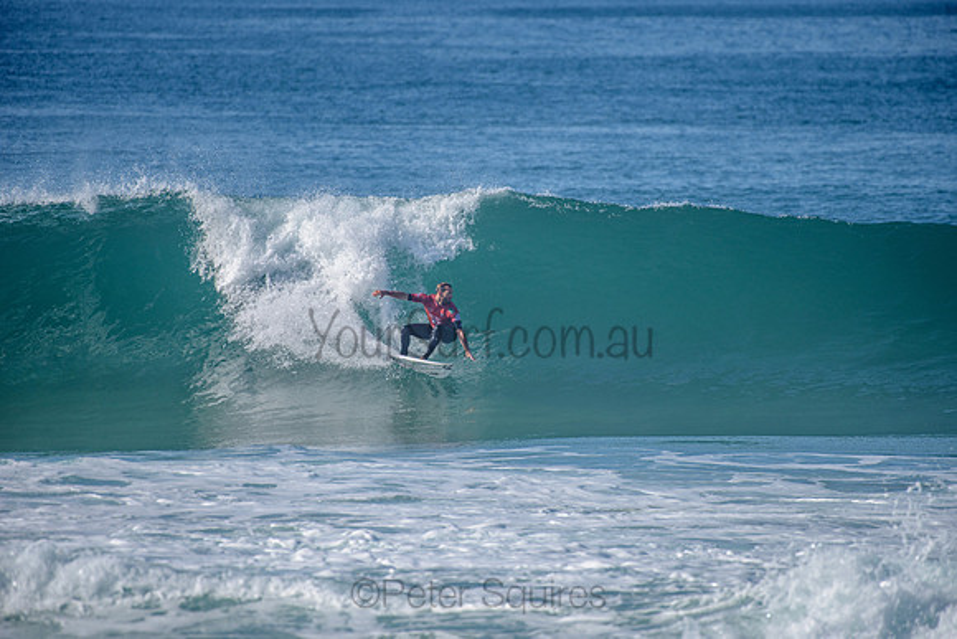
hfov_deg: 4.1
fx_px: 13294
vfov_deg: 2.8
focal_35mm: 500
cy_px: 320
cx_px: 478
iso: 125
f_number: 5.6
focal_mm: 500
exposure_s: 1/1600
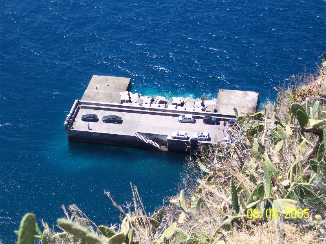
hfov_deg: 19.4
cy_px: 122
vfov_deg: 14.6
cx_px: 163
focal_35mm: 101
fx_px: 951
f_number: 4.8
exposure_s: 1/500
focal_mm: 21.3
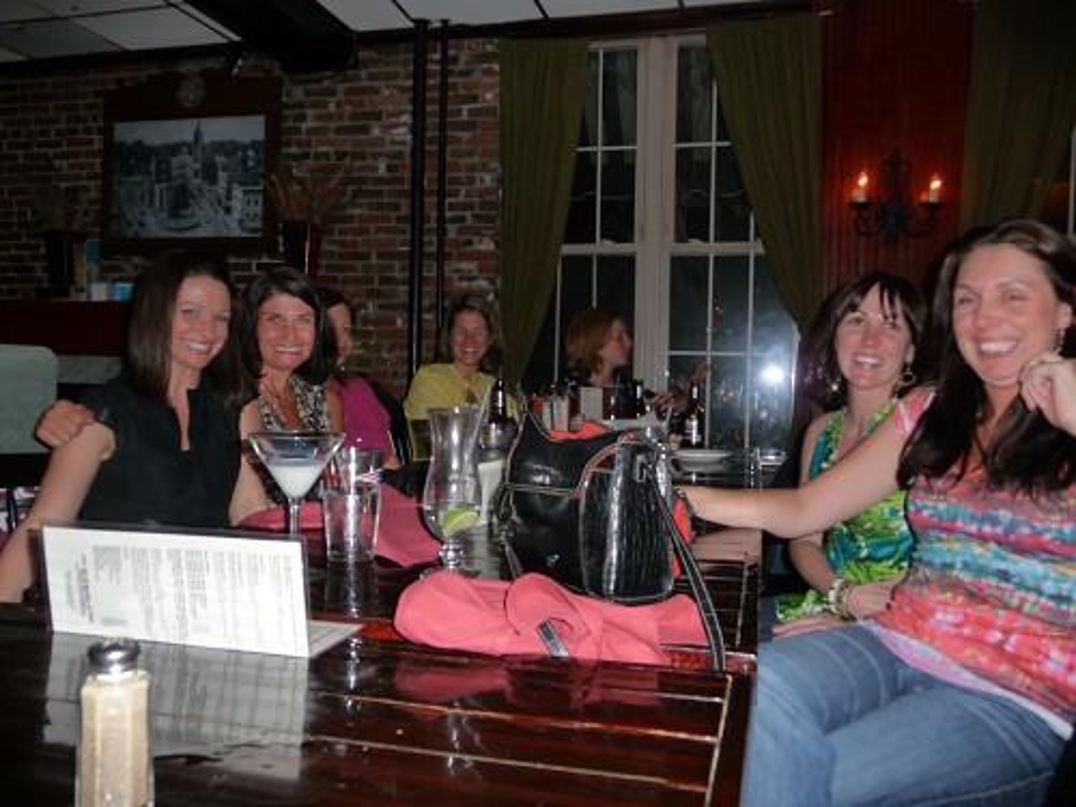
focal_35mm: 28
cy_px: 404
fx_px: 870
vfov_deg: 49.7
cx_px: 538
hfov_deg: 63.4
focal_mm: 4.7
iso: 160
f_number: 3.3
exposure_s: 1/30
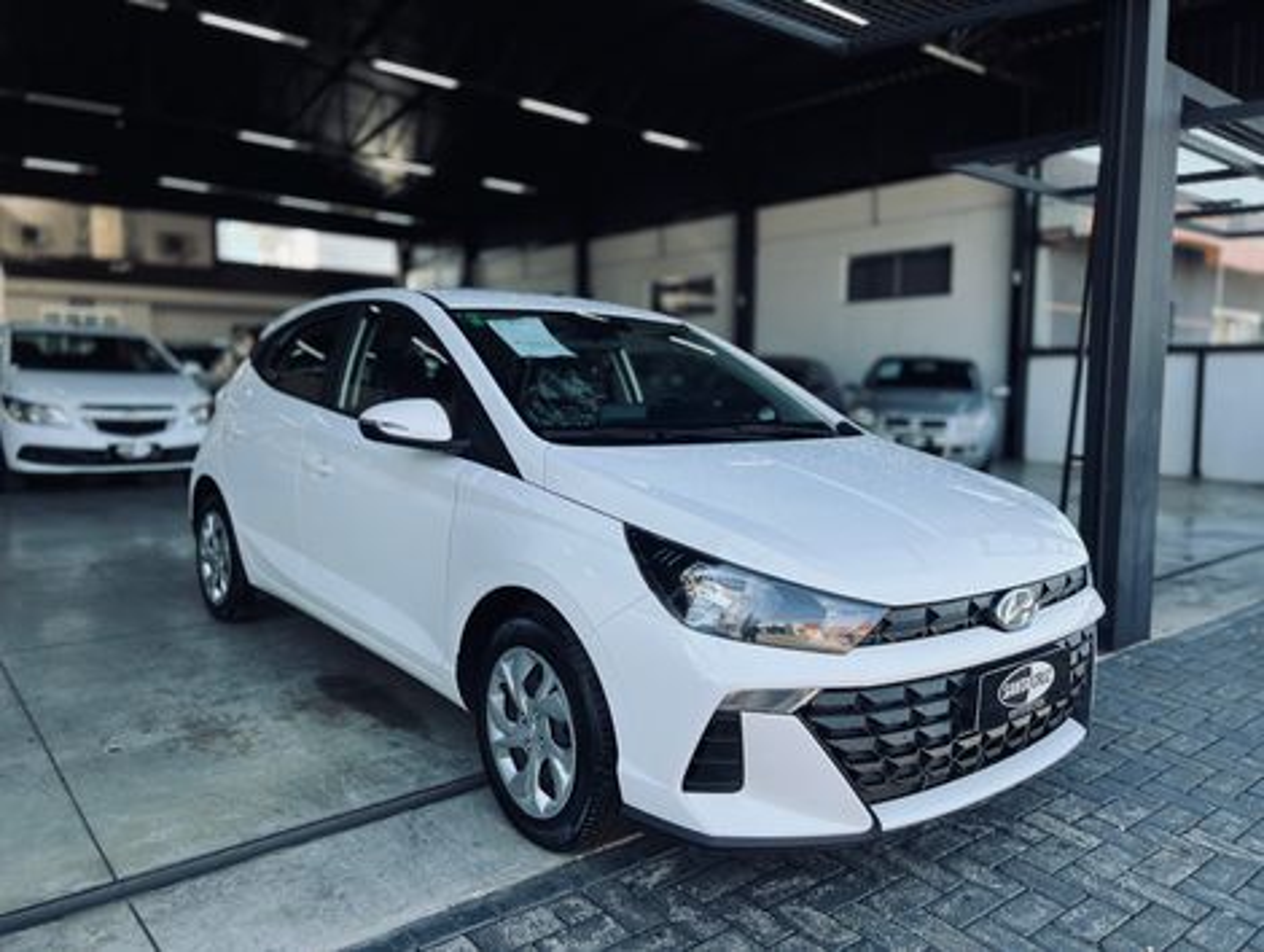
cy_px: 476
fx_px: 951
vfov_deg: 53.2
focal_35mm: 26
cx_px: 632
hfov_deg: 67.2
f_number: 1.5
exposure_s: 1/448
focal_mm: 5.7
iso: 50
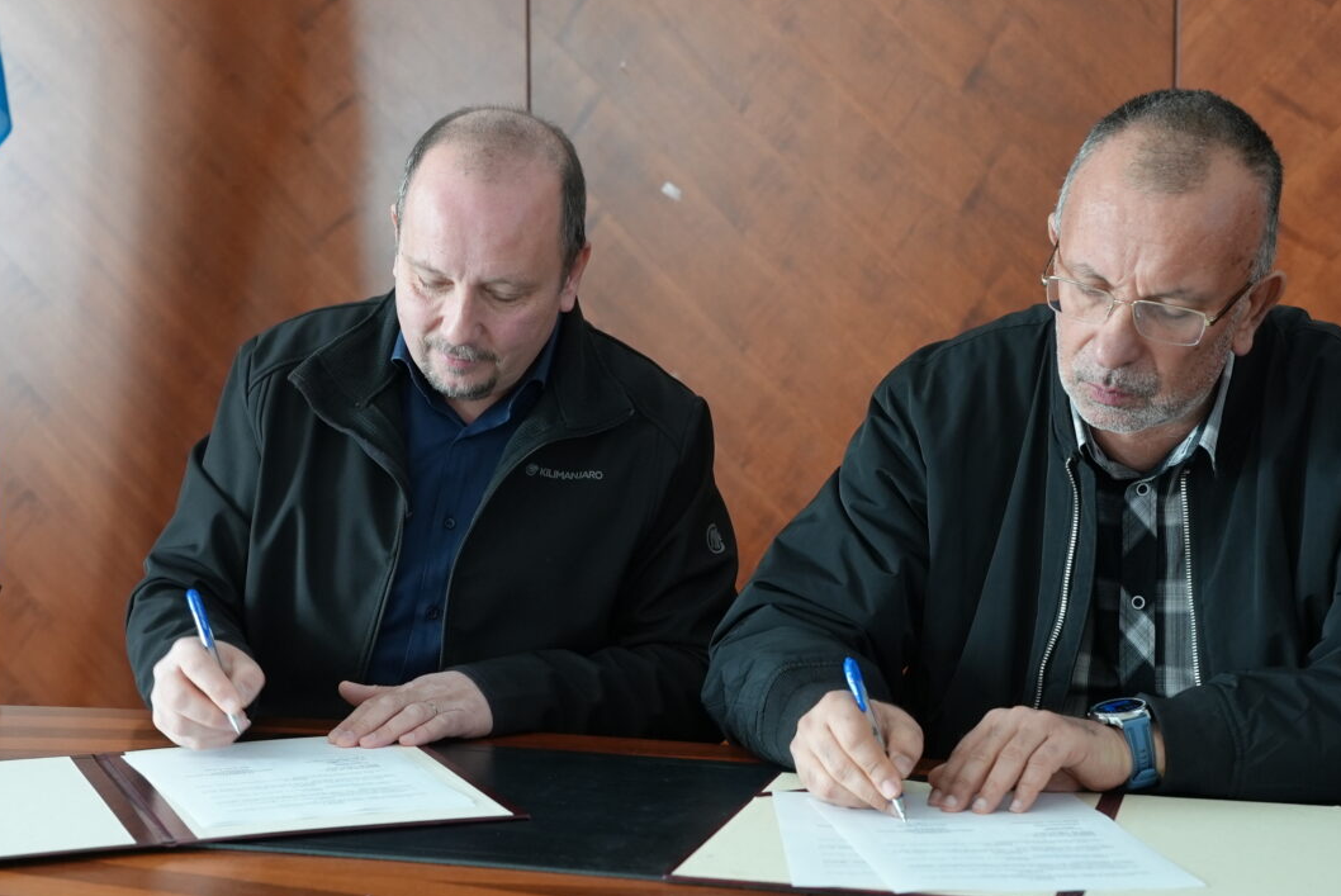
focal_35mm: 65
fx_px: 2423
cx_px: 577
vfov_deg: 20.9
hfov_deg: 30.9
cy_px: 374
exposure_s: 1/160
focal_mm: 43
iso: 1600
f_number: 4
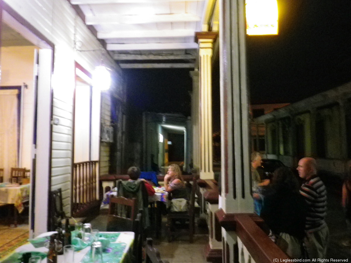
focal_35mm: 28
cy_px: 132
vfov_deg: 49.7
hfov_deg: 63.4
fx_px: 284
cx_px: 176
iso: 800
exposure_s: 1/1.67
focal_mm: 5
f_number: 3.2
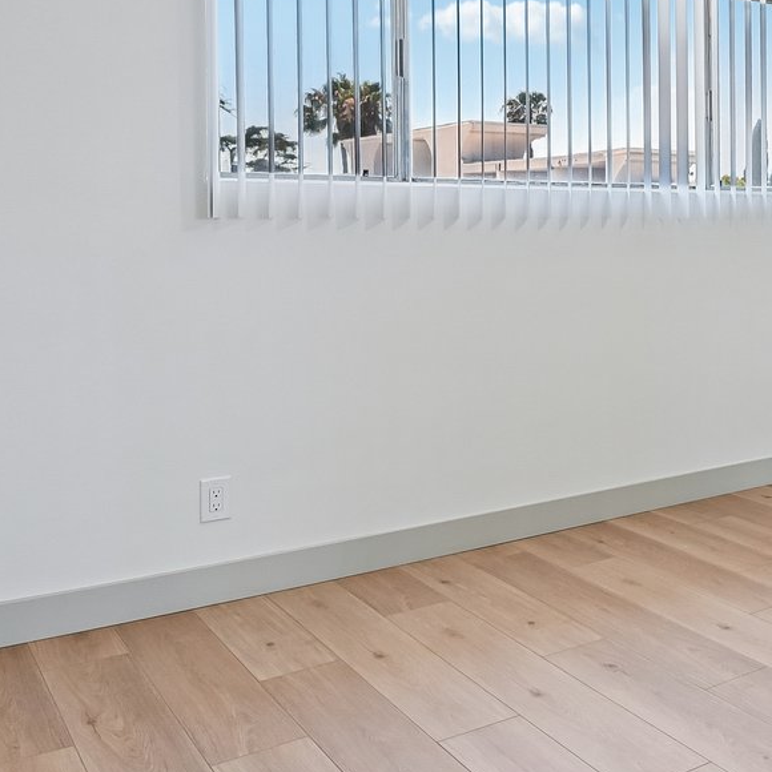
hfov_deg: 35.0
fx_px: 1060
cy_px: 207
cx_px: 825
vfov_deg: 39.1
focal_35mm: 42
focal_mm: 14
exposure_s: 1/4
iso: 250
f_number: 8
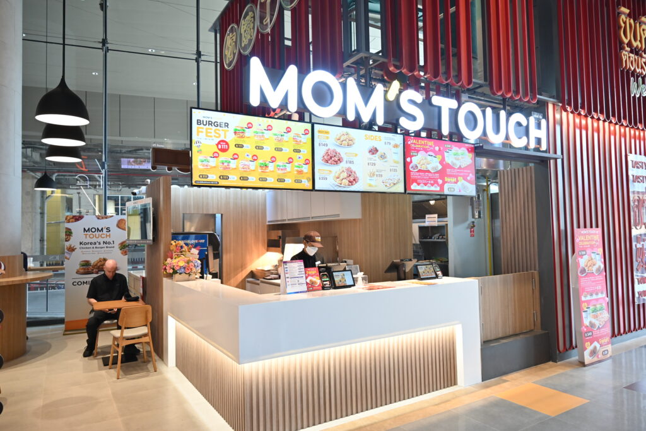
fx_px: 431
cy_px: 216
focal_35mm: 24
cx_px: 323
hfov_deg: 73.7
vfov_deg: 53.1
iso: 1250
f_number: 4
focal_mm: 24
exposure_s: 1/125
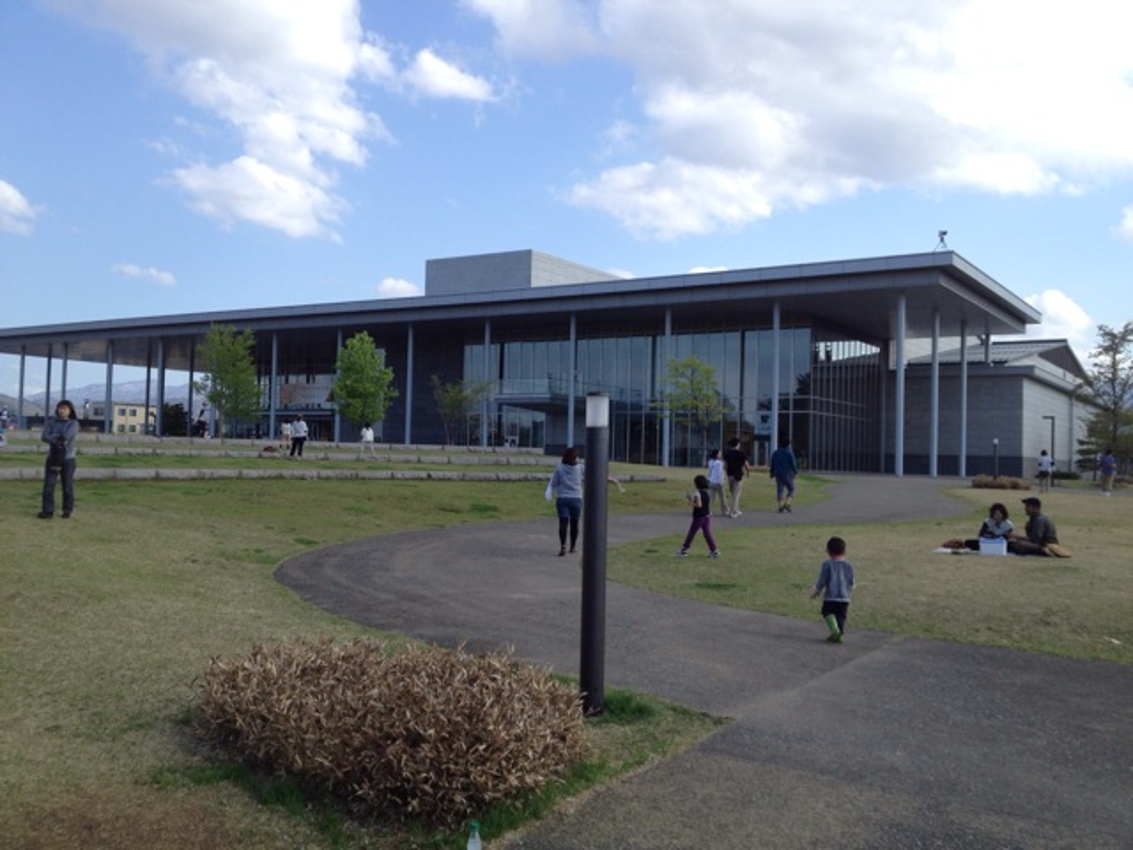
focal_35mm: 35
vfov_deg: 40.7
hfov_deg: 52.6
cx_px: 566
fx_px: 1146
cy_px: 425
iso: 64
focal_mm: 4.28
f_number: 2.4
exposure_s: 1/1042
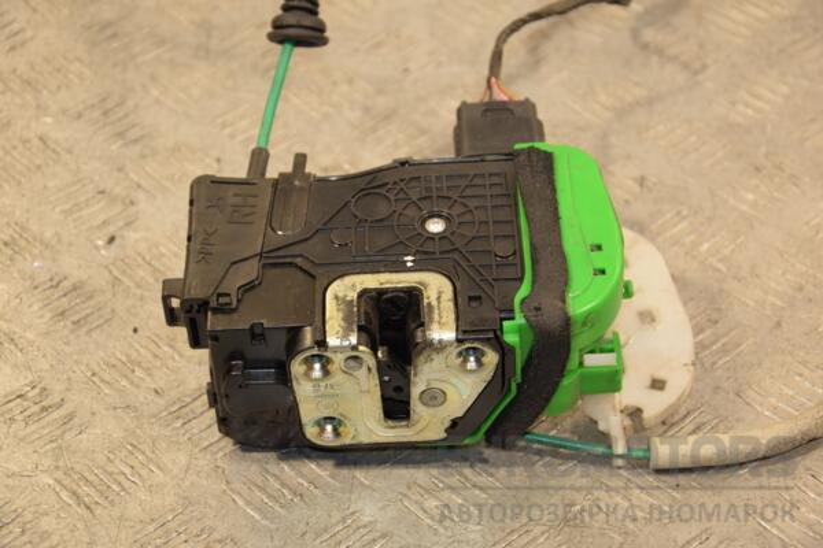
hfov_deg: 20.6
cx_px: 412
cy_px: 274
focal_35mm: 99
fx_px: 2263
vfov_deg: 13.8
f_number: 5.3
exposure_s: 1/125
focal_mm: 66
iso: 800
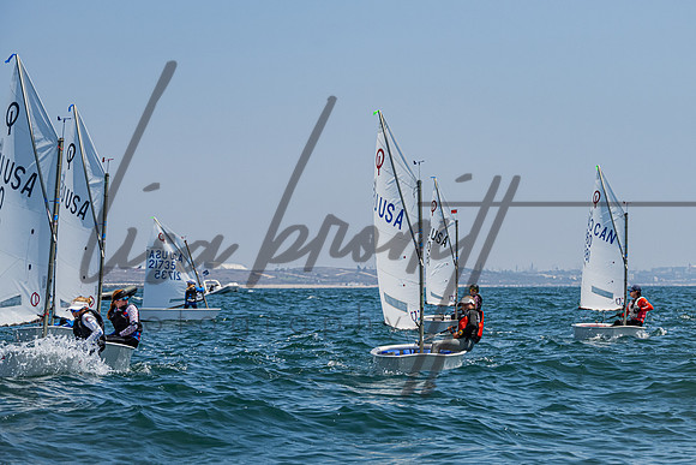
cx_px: 470
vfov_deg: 11.2
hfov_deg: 16.7
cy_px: 216
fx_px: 2362
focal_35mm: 122
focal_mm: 89
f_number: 6.3
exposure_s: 1/3200
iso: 500
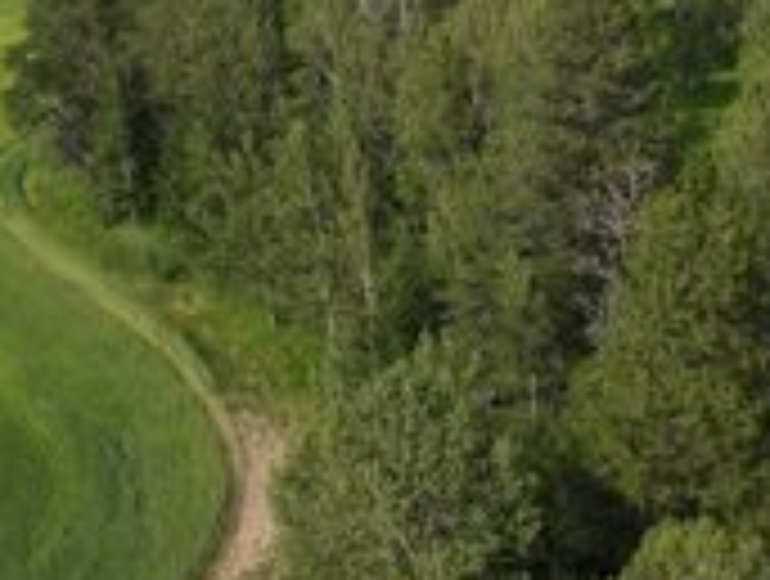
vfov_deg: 20.6
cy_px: 43
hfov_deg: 27.7
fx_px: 1560
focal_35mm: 70
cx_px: 360
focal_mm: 4.5
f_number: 2.8
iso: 100
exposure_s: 1/800
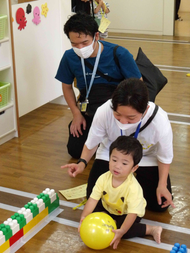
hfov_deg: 21.0
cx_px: 95
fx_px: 512
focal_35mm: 70
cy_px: 126
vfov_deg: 27.8
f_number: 4.9
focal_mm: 12.5
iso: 1498
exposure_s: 1/70
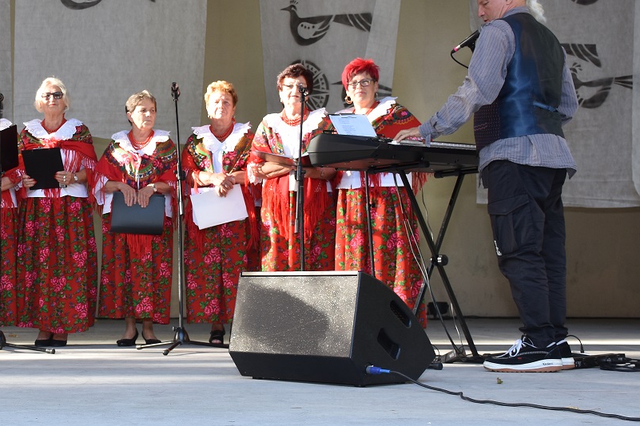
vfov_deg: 18.6
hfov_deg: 27.0
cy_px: 166
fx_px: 1298
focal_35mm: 73
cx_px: 97
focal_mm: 26
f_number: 4.5
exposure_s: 1/80
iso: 200
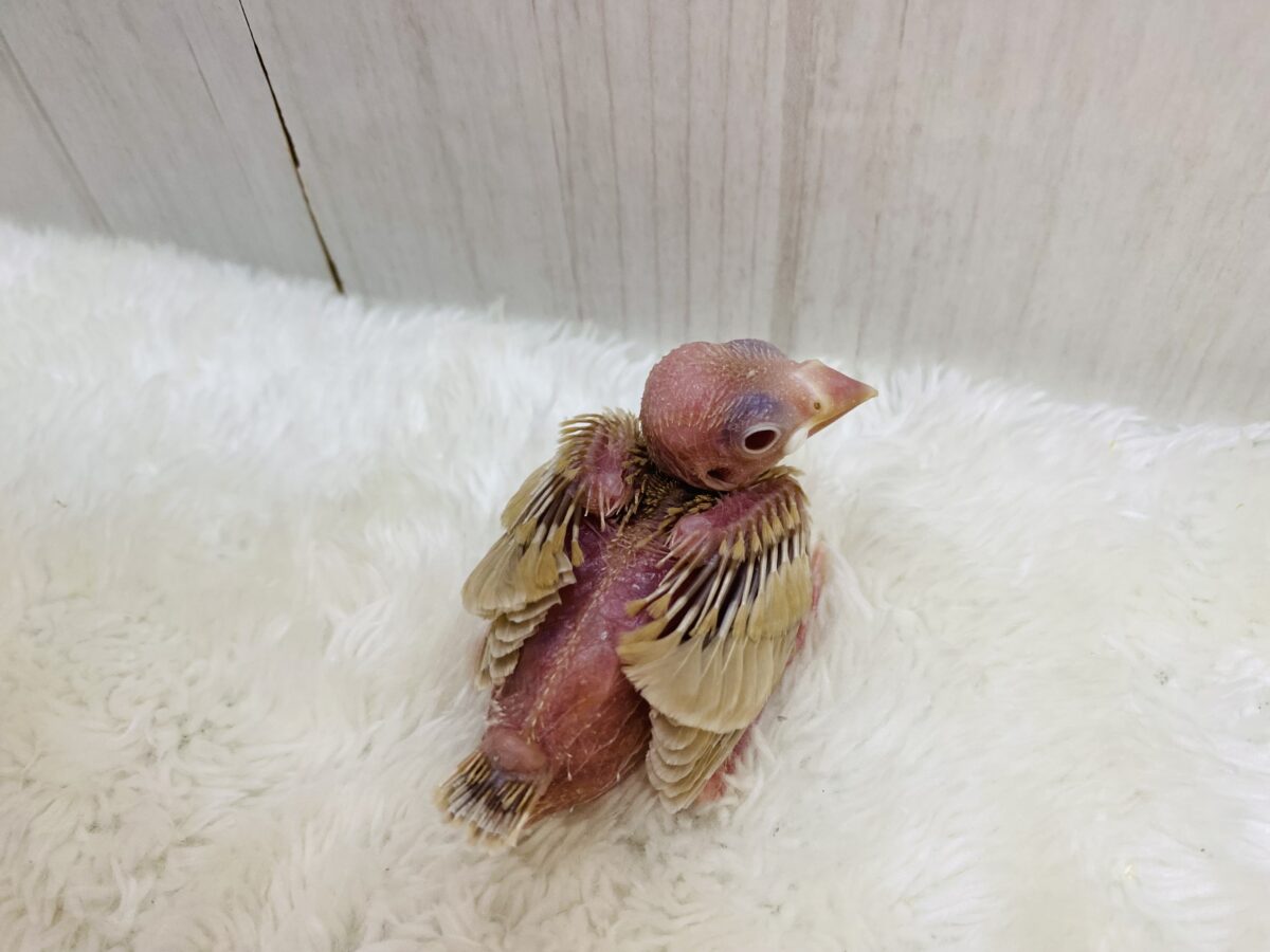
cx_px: 635
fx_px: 917
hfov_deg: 69.4
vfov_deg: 54.9
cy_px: 476
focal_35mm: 25
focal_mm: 4.25
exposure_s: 1/100
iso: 80
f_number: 1.8
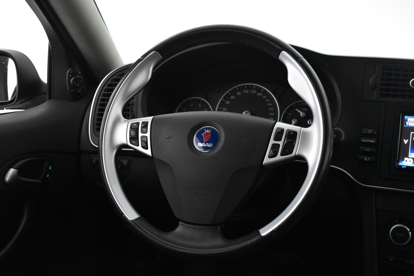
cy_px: 138
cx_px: 207
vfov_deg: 31.9
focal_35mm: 42
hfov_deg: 46.4
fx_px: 483
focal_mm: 28
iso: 3200
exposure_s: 1/50
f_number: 4.2
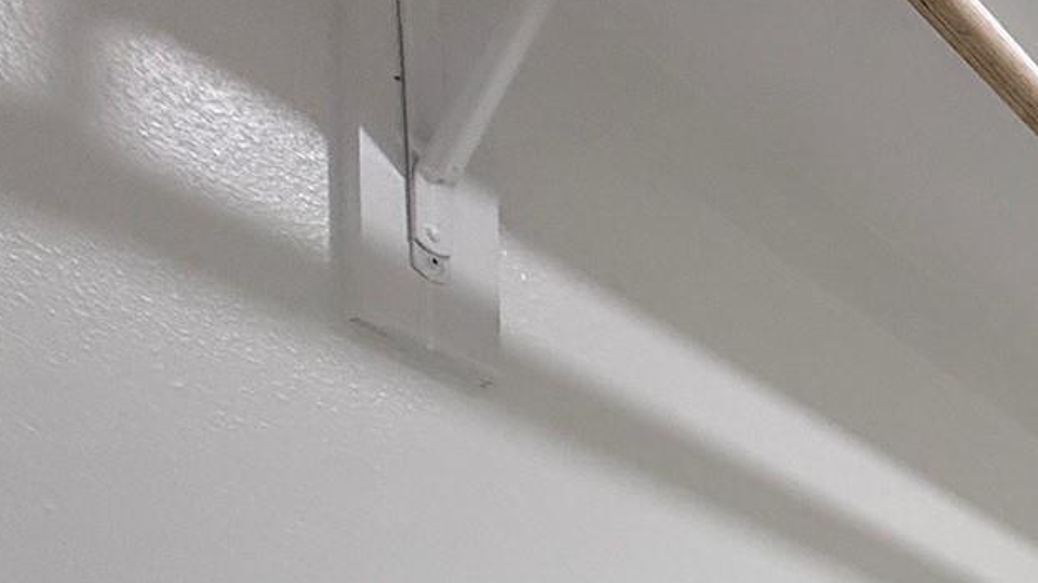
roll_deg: +0.5
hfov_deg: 28.9
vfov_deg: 18.0
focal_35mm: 50
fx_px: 1376
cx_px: 1503
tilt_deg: -0.3
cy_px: 1106
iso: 160
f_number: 2.2
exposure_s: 1/120
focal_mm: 2.22
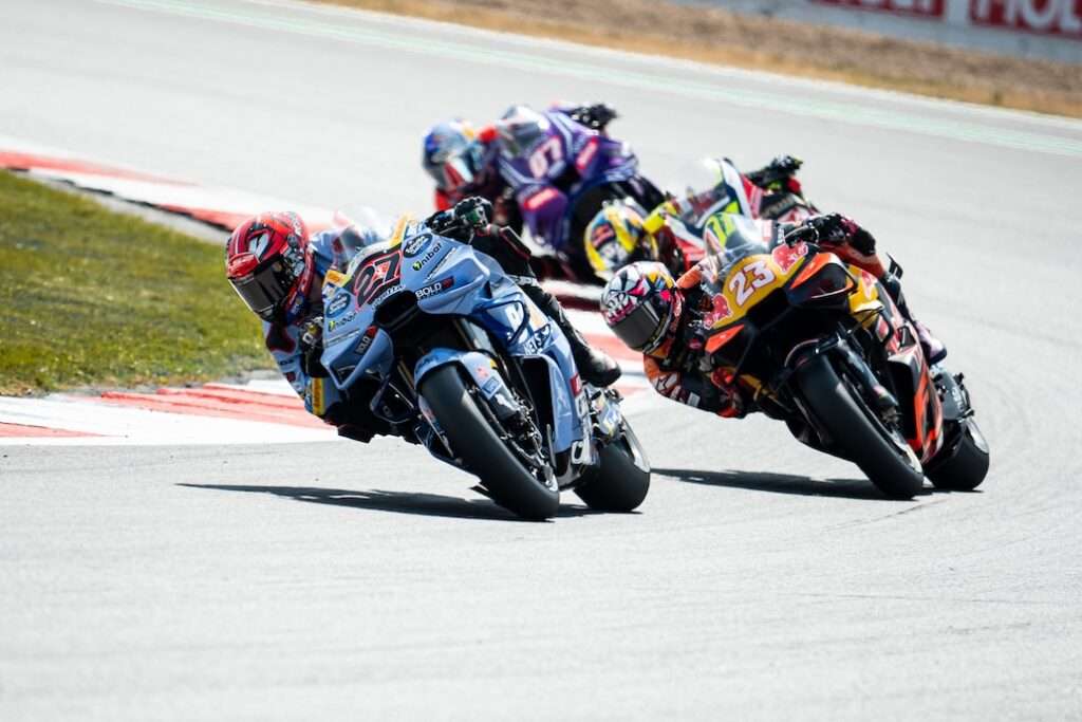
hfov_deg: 3.4
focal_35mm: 600
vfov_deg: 2.3
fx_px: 18035
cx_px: 519
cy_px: 395
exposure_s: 1/1250
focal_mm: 400
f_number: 4.5
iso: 200
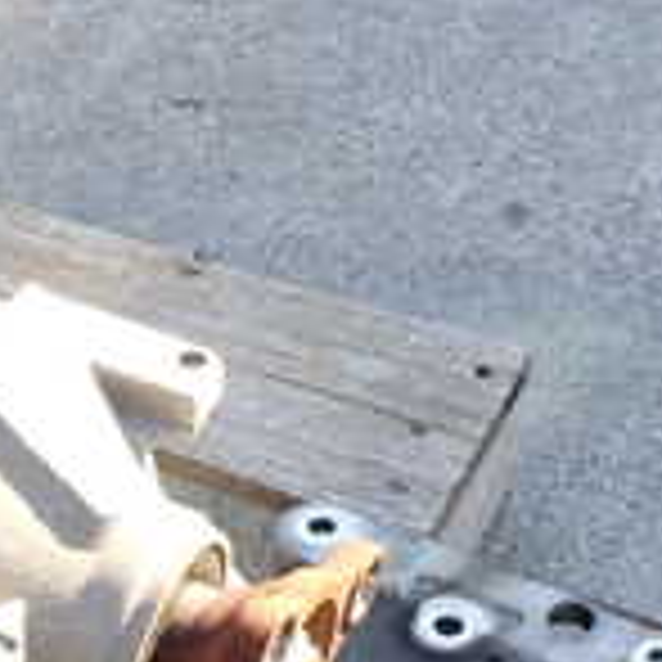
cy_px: 712
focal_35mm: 90
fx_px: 1947
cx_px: -365
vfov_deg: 18.6
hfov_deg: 17.2
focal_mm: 4.5
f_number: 2.8
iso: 100
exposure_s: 1/100
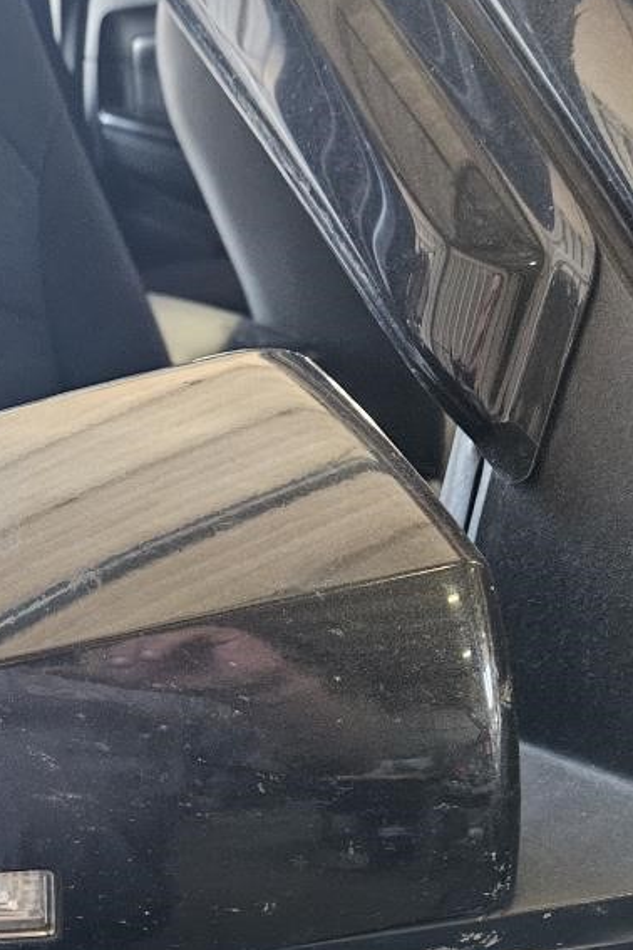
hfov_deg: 23.7
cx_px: -35
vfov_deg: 35.7
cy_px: 756
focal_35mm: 54
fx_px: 1424
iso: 1000
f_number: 1.8
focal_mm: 5.4
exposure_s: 1/240
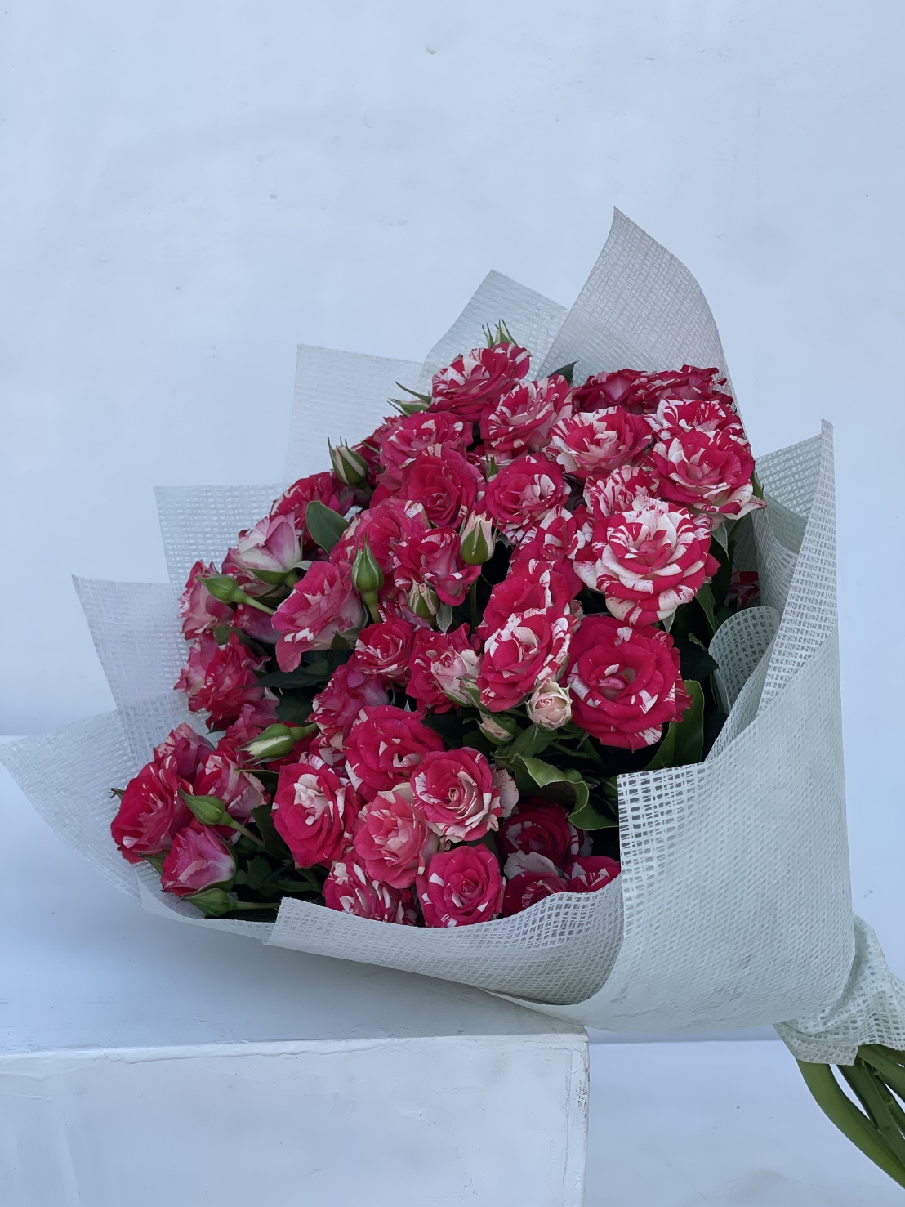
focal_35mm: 65
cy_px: 601
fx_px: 2265
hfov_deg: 22.6
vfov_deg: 29.8
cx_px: 457
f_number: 2.2
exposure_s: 1/168
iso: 20
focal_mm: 7.5
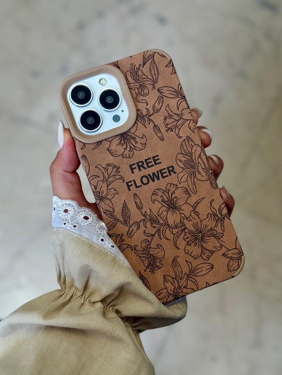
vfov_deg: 39.7
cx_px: 141
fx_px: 521
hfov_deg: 30.3
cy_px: 188
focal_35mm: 48
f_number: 1.78
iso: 125
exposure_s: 1/200
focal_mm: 6.76
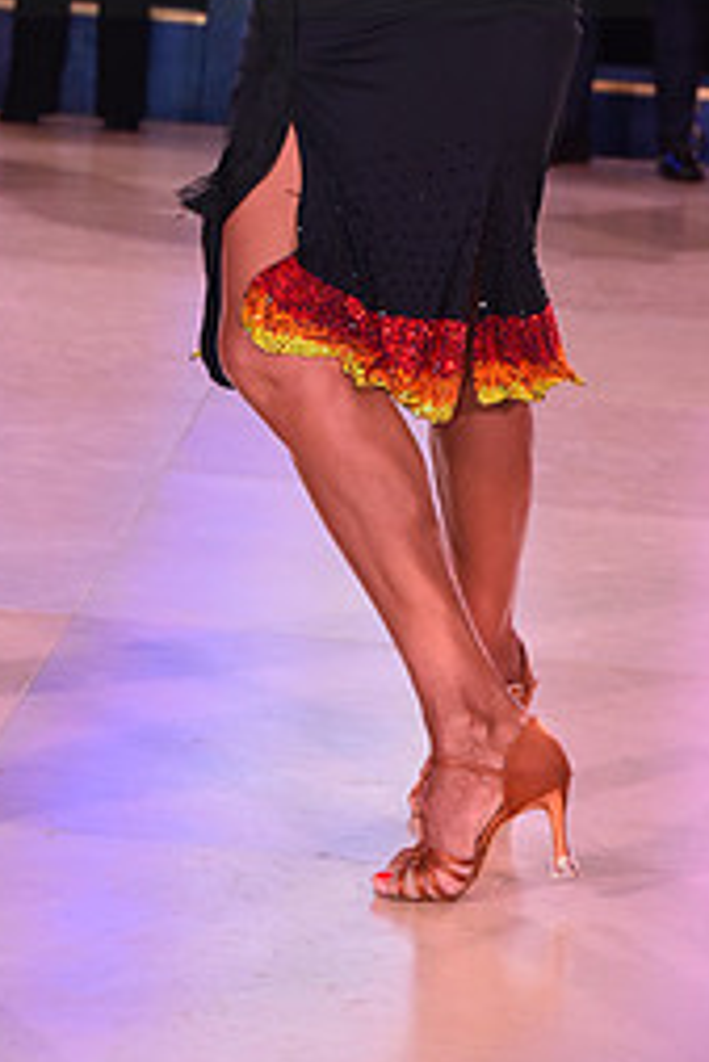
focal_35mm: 188
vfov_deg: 10.8
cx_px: 78
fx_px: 5546
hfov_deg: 7.3
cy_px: -122
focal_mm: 82
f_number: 7.1
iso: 2500
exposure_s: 1/320
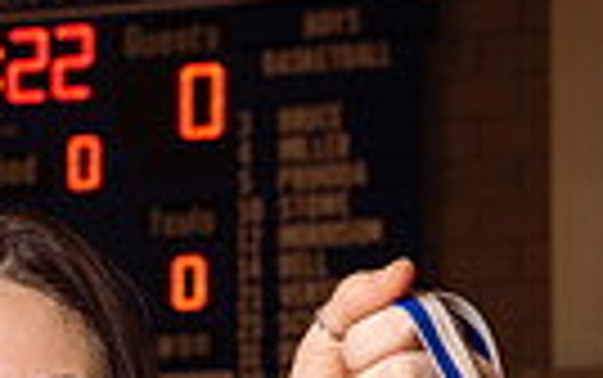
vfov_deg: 6.5
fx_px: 3141
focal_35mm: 191
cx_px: -32
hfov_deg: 10.8
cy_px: 914
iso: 250
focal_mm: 56
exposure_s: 1/200
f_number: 8
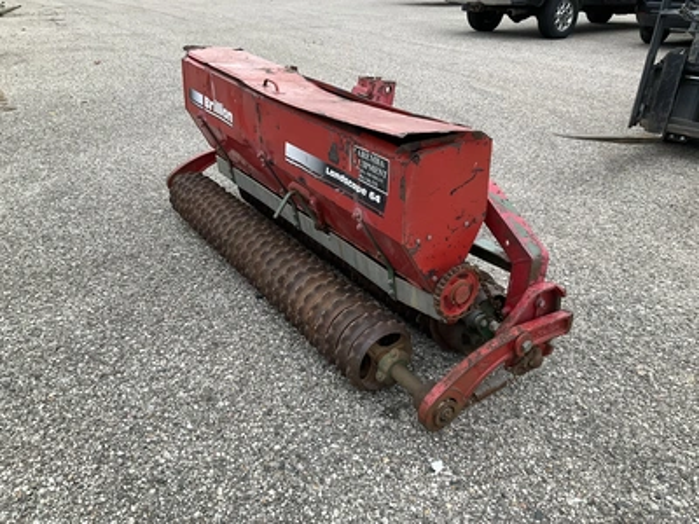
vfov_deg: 48.2
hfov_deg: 61.7
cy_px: 262
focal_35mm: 29
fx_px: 586
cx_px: 350
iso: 64
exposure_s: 1/122
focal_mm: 3
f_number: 1.8
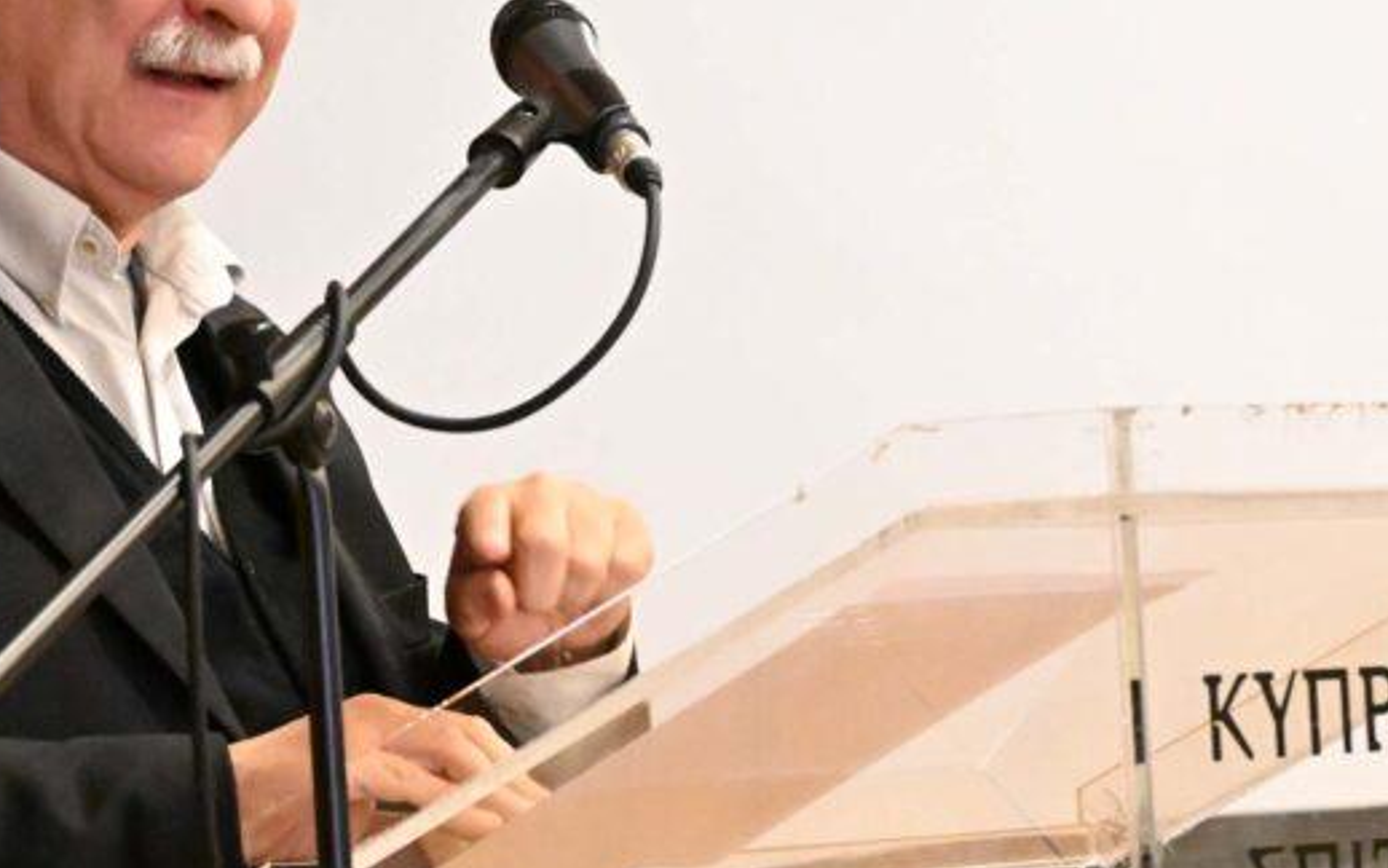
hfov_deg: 7.8
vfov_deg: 4.9
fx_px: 10140
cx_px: 557
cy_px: 351
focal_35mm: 268
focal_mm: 89
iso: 14400
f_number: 5.6
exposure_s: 1/250
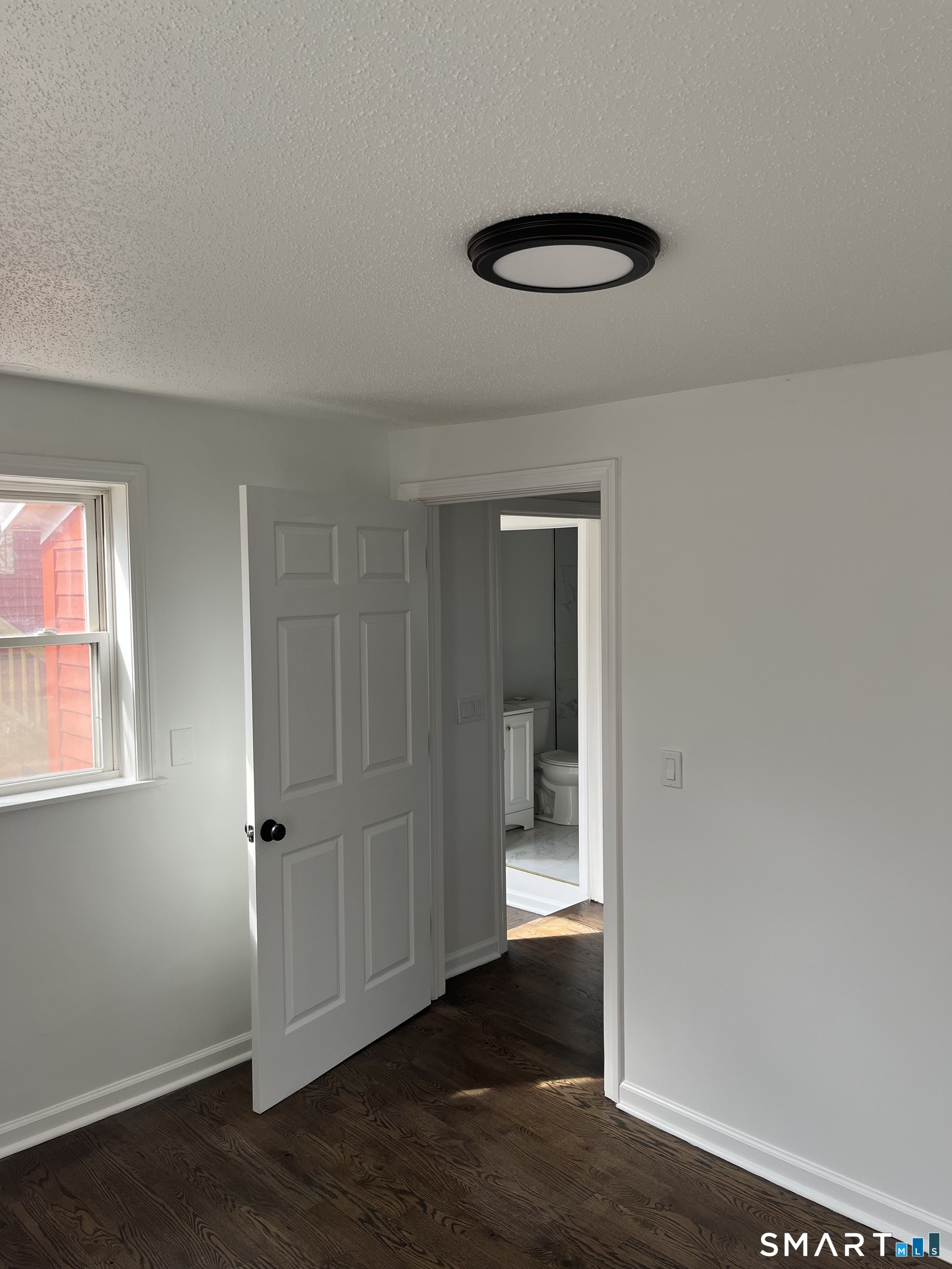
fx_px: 953
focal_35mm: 26
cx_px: 476
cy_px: 634
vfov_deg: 67.3
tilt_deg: -3.1
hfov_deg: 53.1
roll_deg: +0.9
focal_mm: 5.1
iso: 40
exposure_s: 1/170
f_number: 1.6
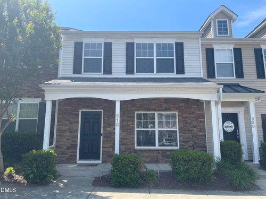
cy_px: 100
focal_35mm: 25
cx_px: 133
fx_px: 192
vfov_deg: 54.9
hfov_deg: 69.4
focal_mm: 5.1
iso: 32
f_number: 1.6
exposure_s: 1/1739
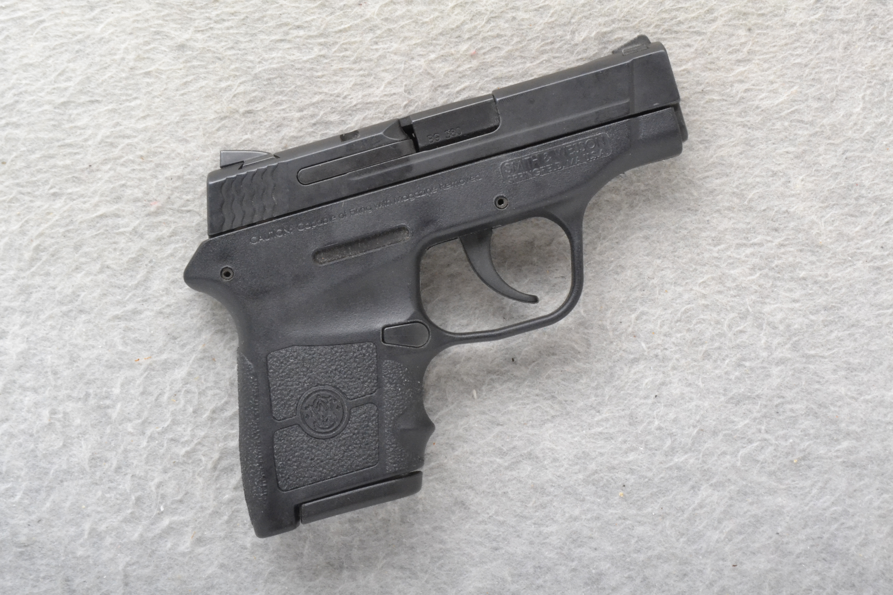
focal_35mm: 75
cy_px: 298
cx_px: 446
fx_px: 1860
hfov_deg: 27.0
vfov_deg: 18.2
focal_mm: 50
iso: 3200
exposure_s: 1/160
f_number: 20
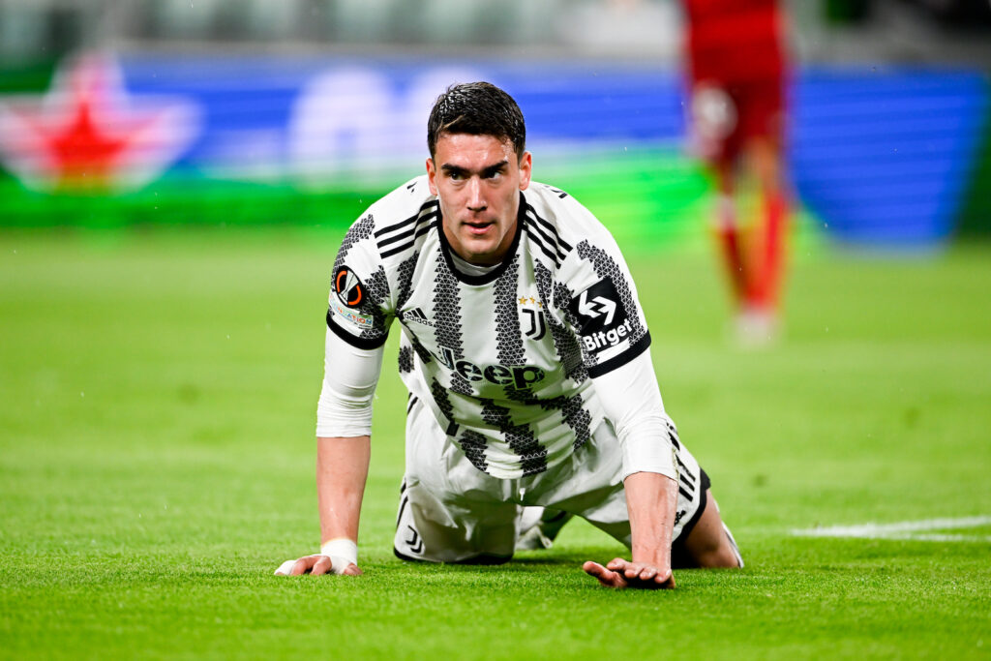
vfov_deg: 3.4
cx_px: 496
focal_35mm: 400
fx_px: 11012
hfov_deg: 5.2
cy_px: 330
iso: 1250
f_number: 2.8
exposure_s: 1/1250
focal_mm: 400
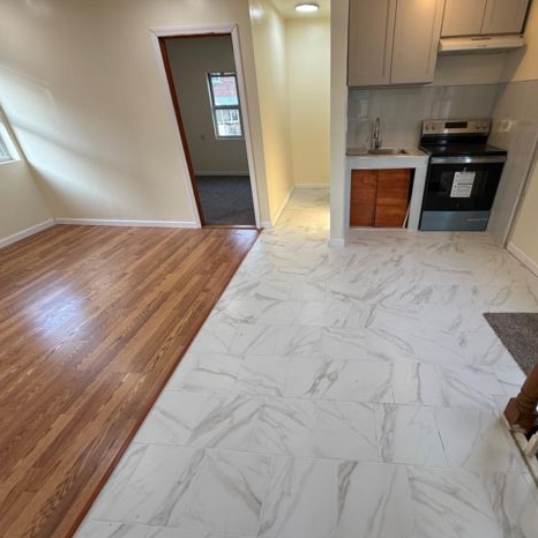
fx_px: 299
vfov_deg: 84.0
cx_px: 313
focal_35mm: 17
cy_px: 271
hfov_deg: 83.3
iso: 100
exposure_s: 1/120
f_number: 2.2
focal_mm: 2.22
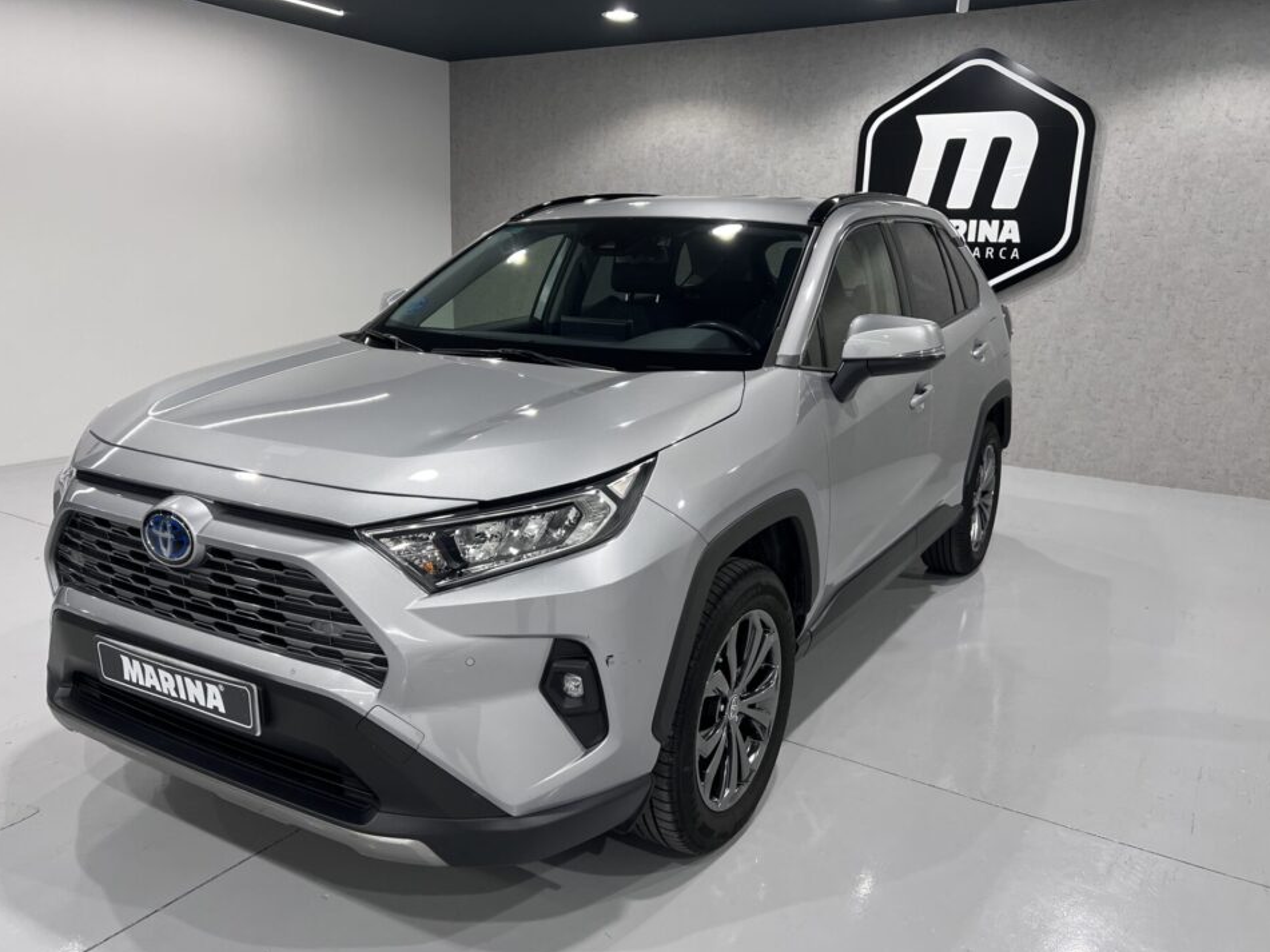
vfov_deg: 49.7
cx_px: 604
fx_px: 1027
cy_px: 510
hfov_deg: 63.4
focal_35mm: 28
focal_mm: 5.7
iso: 125
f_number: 1.5
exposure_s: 1/100
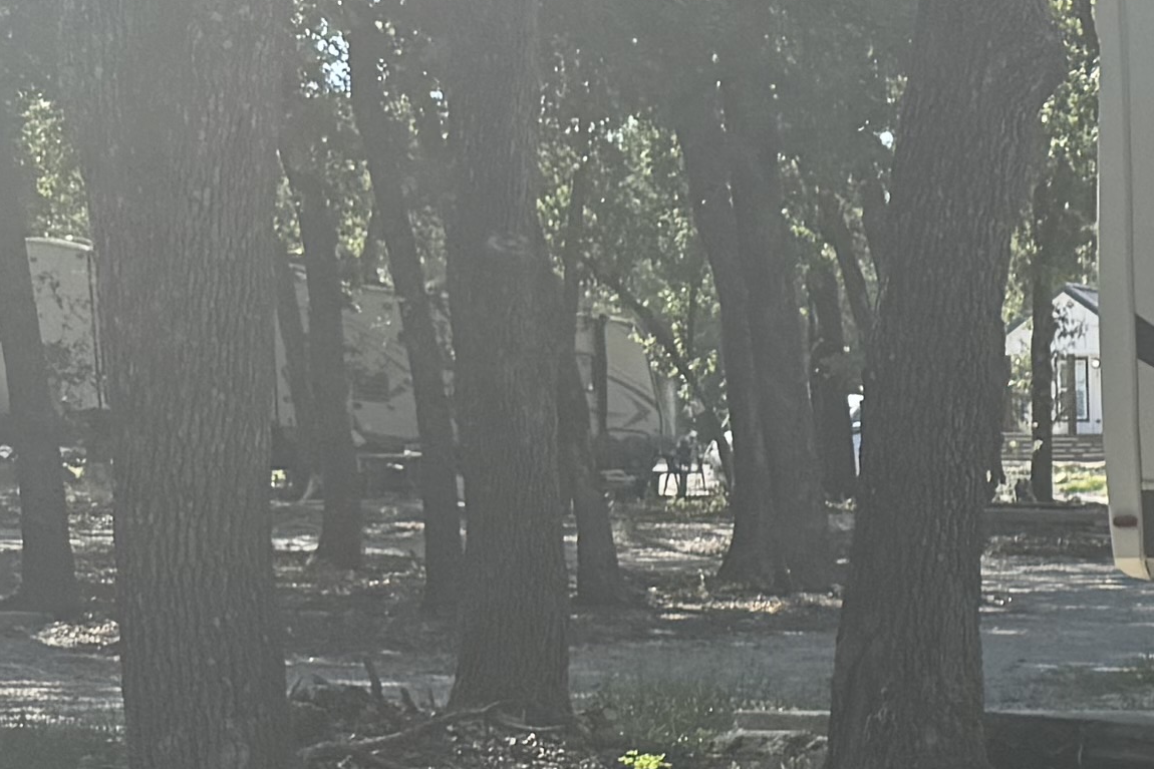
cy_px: 1250
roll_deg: -0.4
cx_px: 2479
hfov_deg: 13.5
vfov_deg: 10.6
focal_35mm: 124
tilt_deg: -8.1
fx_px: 3975
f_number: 1.78
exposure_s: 1/1271
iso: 80
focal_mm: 6.76
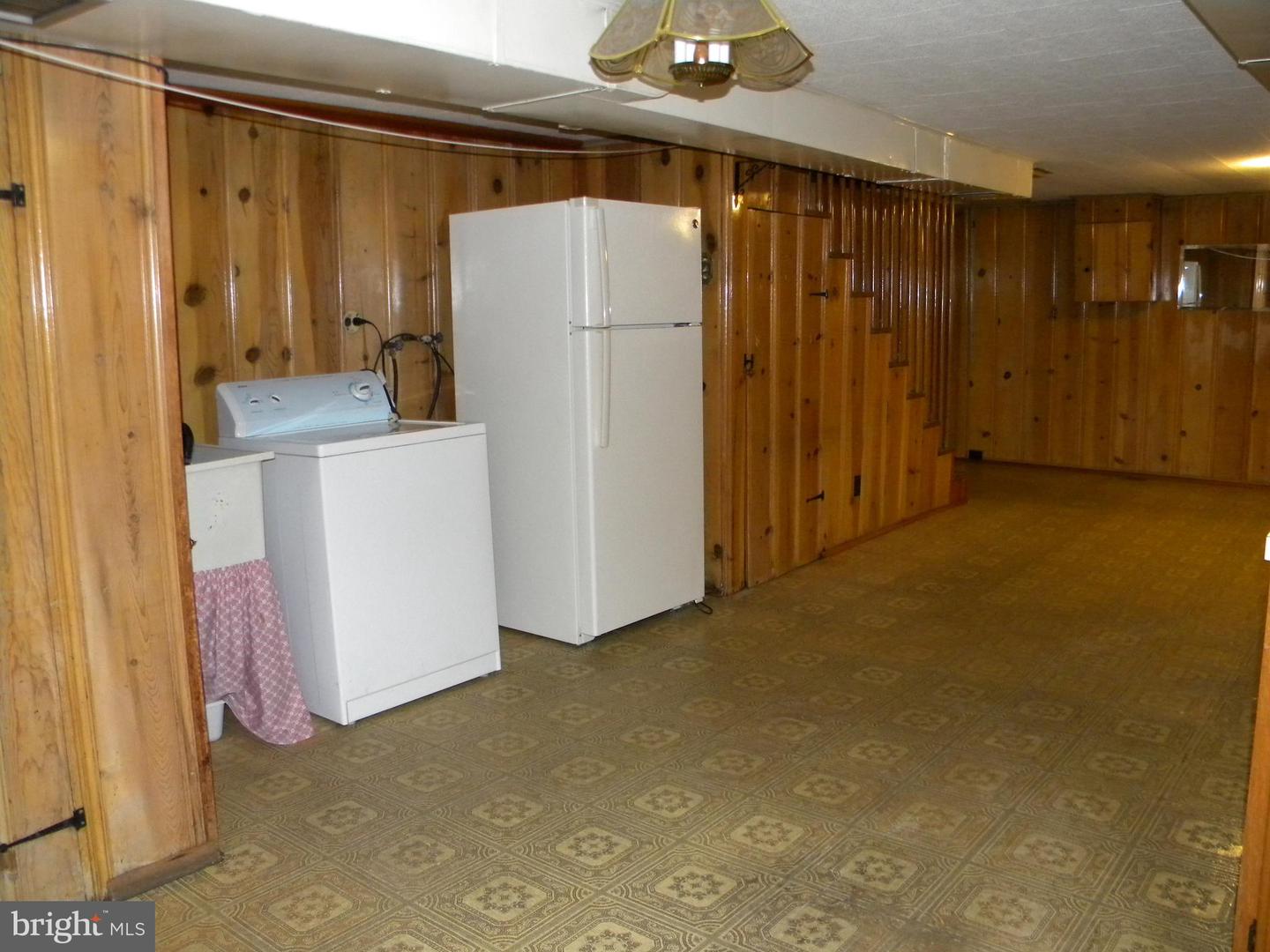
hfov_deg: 63.4
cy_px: 476
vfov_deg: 49.7
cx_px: 635
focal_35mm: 28
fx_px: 1027
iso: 400
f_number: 3.5
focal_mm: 5
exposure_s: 1/26
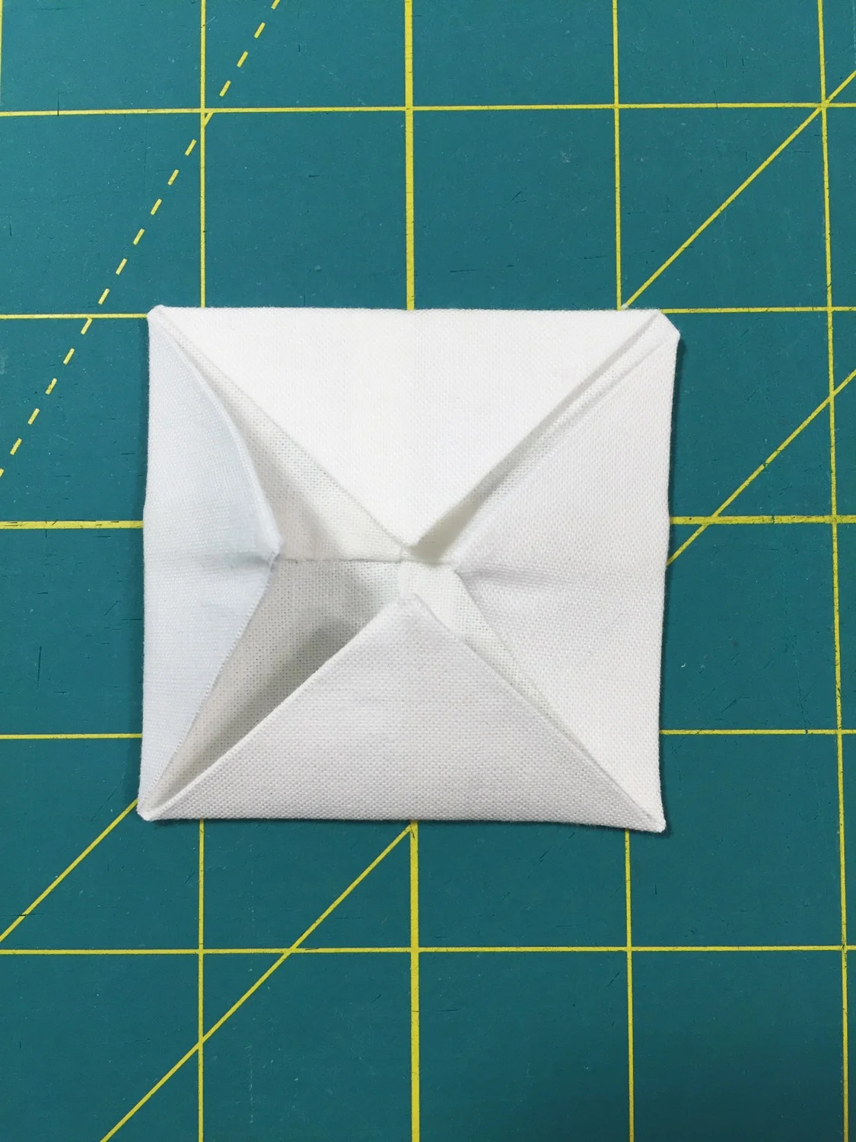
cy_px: 571
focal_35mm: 29
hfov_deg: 48.2
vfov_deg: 61.7
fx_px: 956
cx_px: 428
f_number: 2.2
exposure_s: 1/33
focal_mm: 4.2
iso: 80
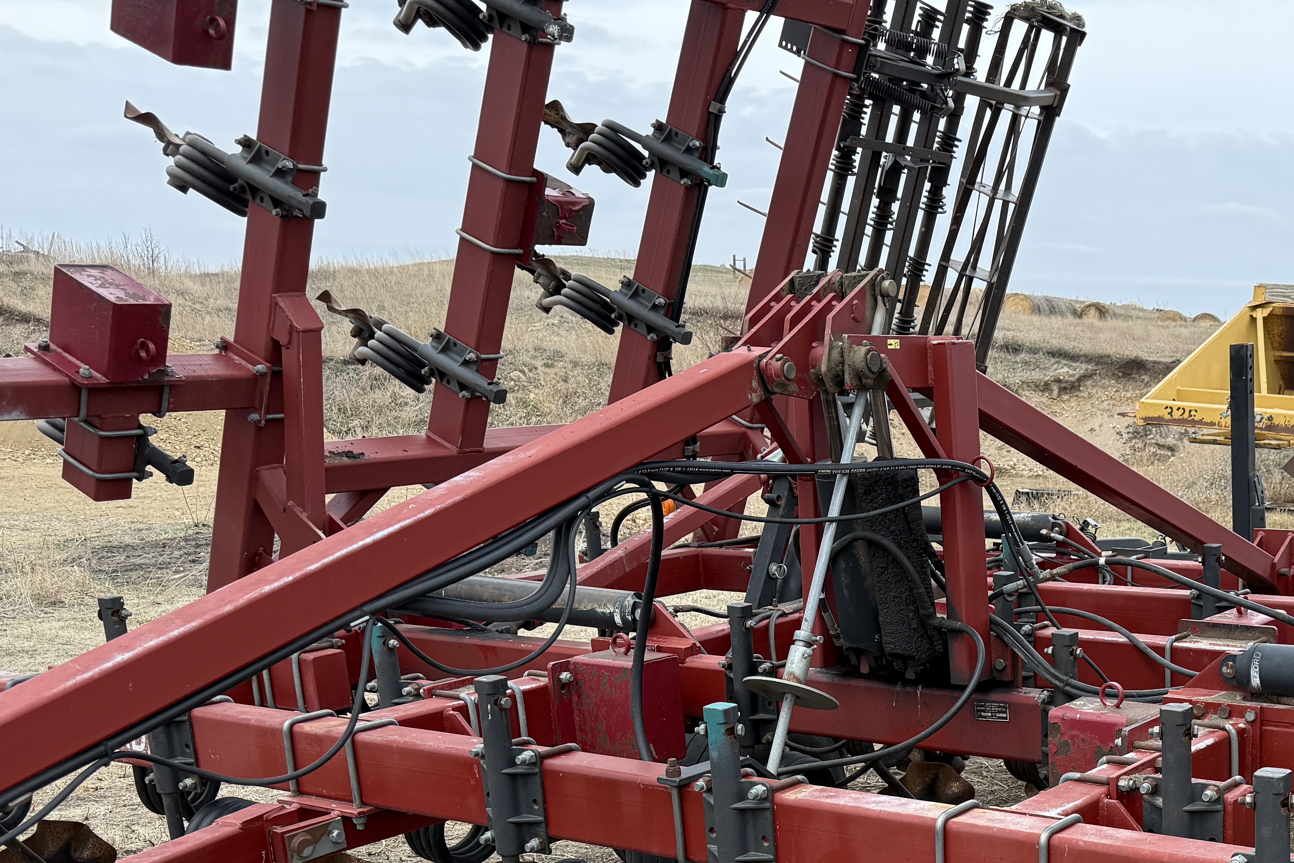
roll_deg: -2.7
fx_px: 1689
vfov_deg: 27.5
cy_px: 799
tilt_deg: -11.9
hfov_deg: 39.8
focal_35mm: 47
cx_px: 1081
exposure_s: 1/1770
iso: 100
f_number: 1.78
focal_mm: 6.76
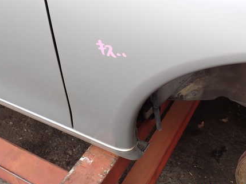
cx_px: 157
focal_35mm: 42
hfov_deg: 44.4
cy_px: 69
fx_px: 298
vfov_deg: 34.1
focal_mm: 5.4
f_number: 3.2
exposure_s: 1/125
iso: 100
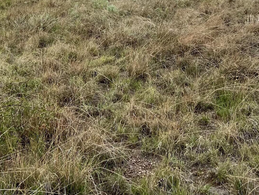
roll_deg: -0.2
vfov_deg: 18.9
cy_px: -60
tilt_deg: -8.9
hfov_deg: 26.6
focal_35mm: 72
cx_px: 55
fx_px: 539
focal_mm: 4.25
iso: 32
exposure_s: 1/2625
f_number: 1.8
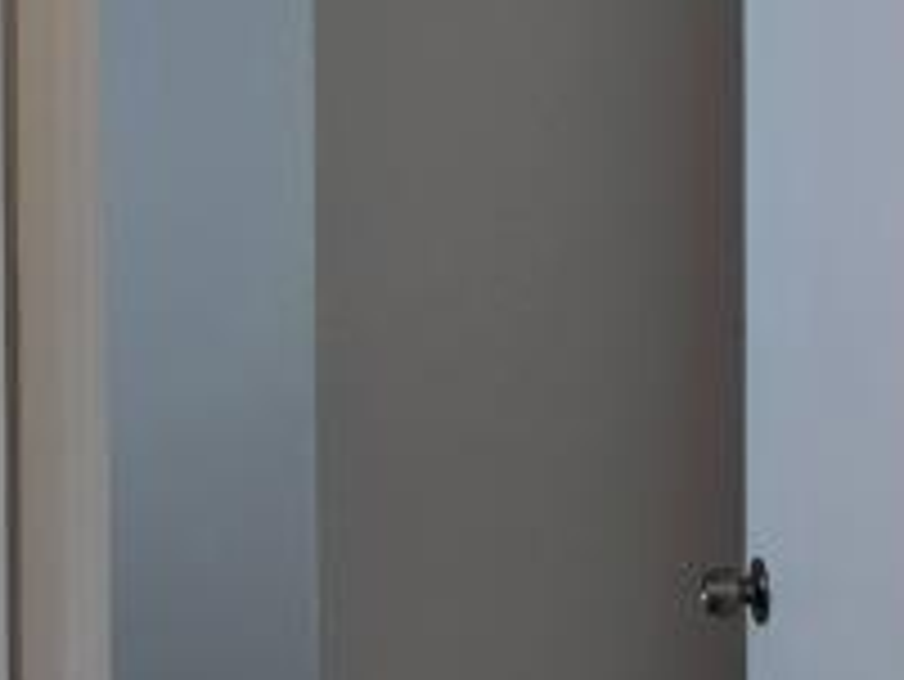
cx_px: 522
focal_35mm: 97
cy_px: 142
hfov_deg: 20.2
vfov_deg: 15.2
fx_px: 2535
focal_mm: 2.2
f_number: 1.9
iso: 40
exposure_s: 1/120
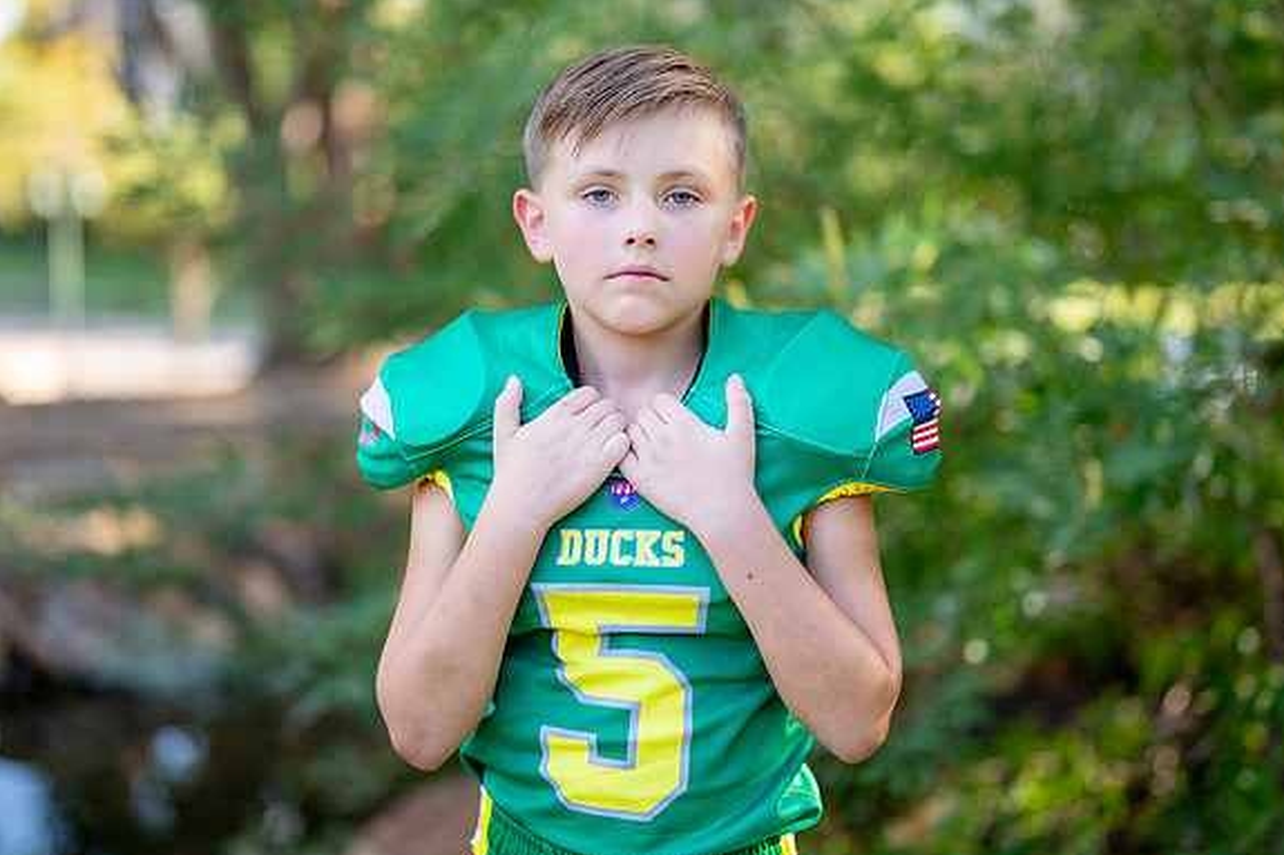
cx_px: 664
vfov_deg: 22.2
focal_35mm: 61
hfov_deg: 32.9
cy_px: 374
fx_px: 2175
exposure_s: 1/1000
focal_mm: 50
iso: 100
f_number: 1.2
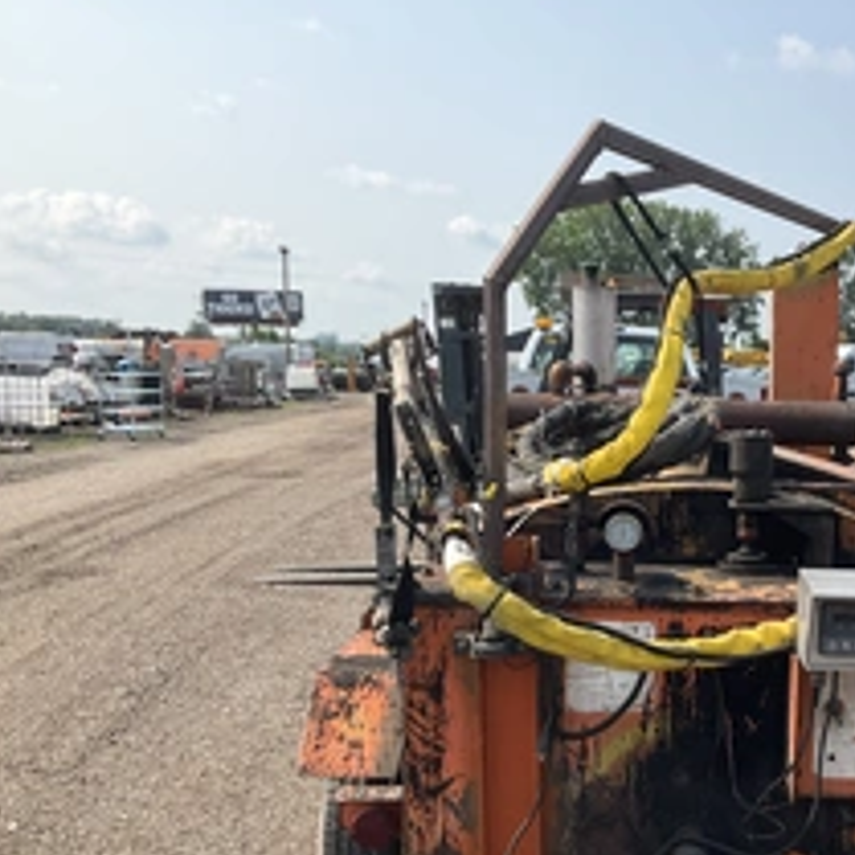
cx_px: 700
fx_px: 1369
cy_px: 556
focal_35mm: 49
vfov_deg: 34.4
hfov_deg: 33.5
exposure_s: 1/1730
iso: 25
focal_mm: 3
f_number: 1.8
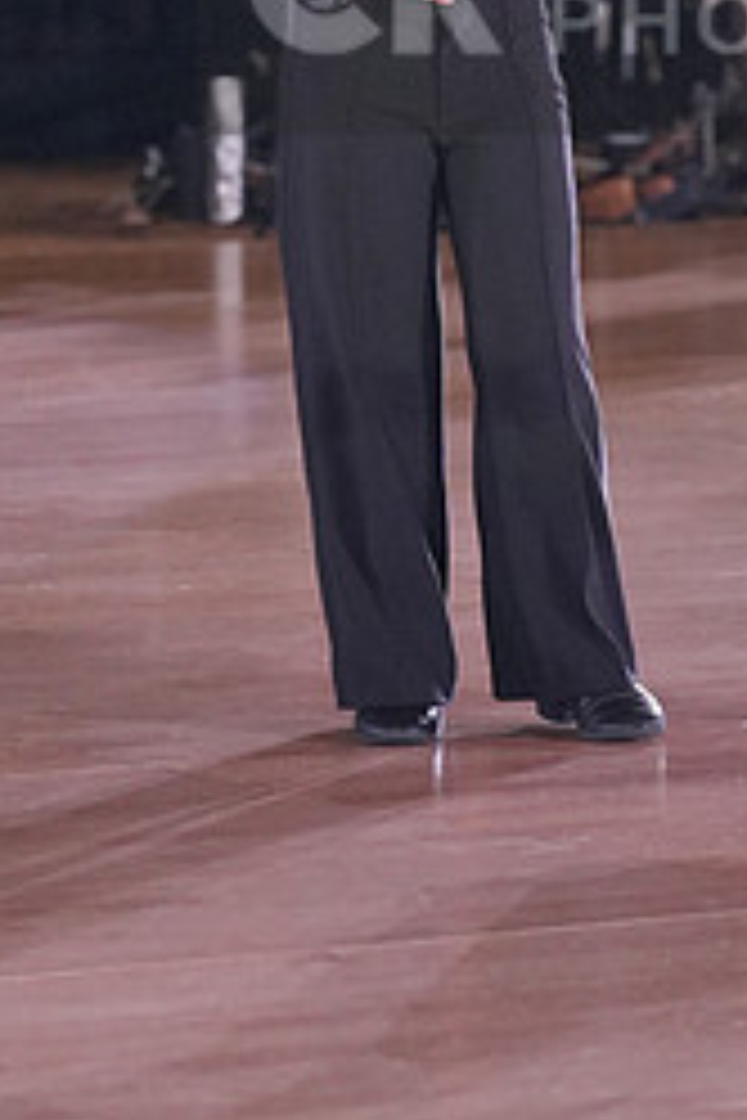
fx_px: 9804
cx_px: 821
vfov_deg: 6.5
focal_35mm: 315
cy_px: -13
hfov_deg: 4.4
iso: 2000
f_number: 4
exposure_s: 1/400
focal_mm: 90
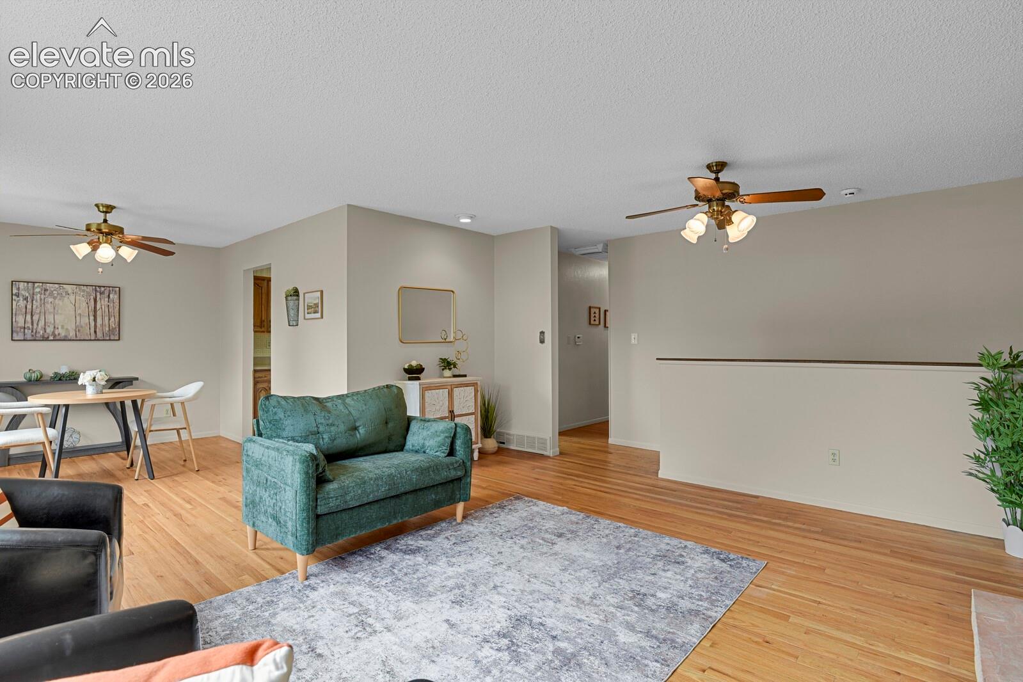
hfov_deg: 93.3
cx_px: 512
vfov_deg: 70.4
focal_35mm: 17
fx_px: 483
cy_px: 341
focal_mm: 17
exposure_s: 1/20
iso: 9000
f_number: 8
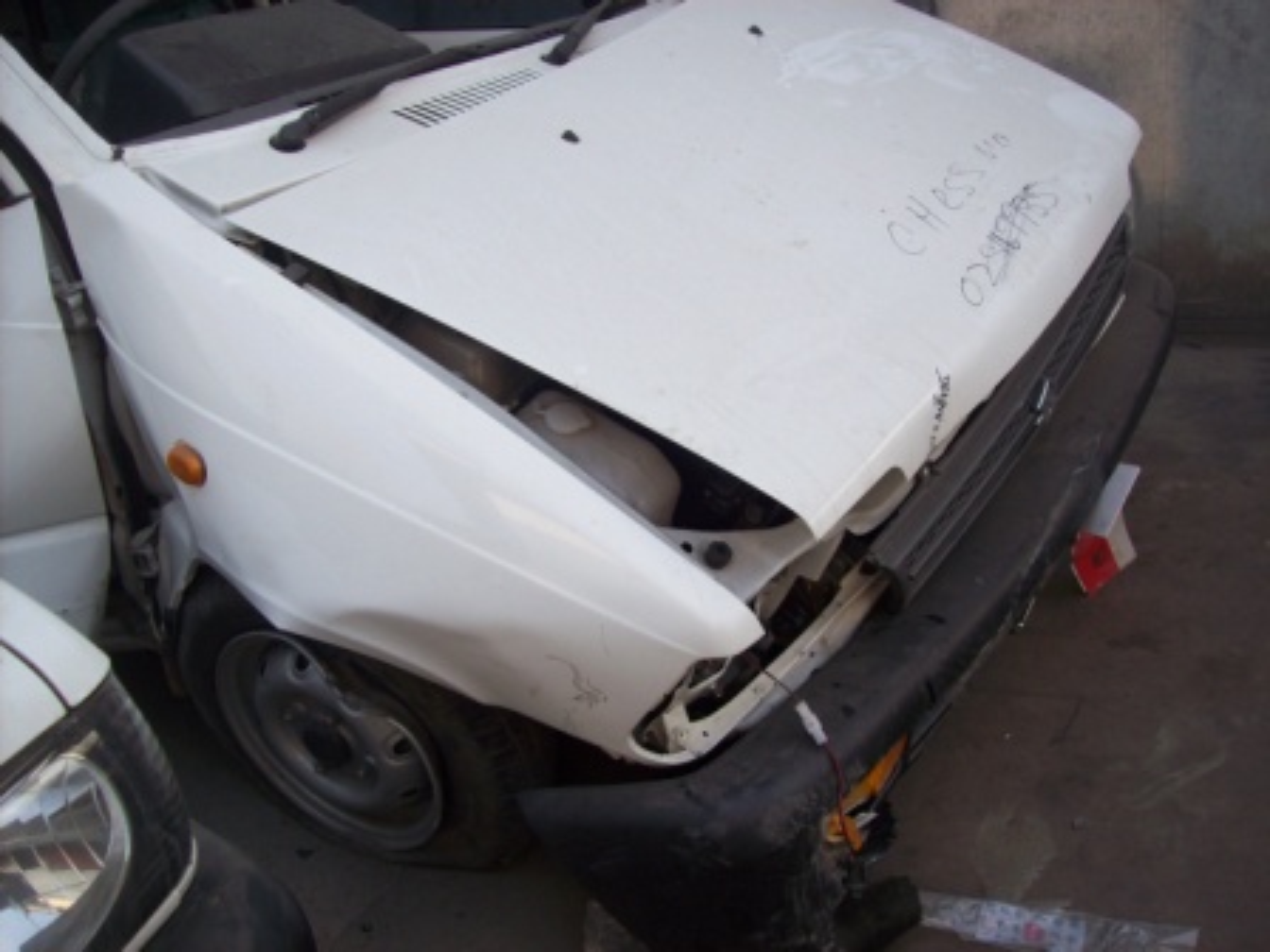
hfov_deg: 51.4
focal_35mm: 36
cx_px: 635
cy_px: 476
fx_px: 1321
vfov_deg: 39.7
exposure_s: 1/175
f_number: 2.7
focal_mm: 6
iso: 80
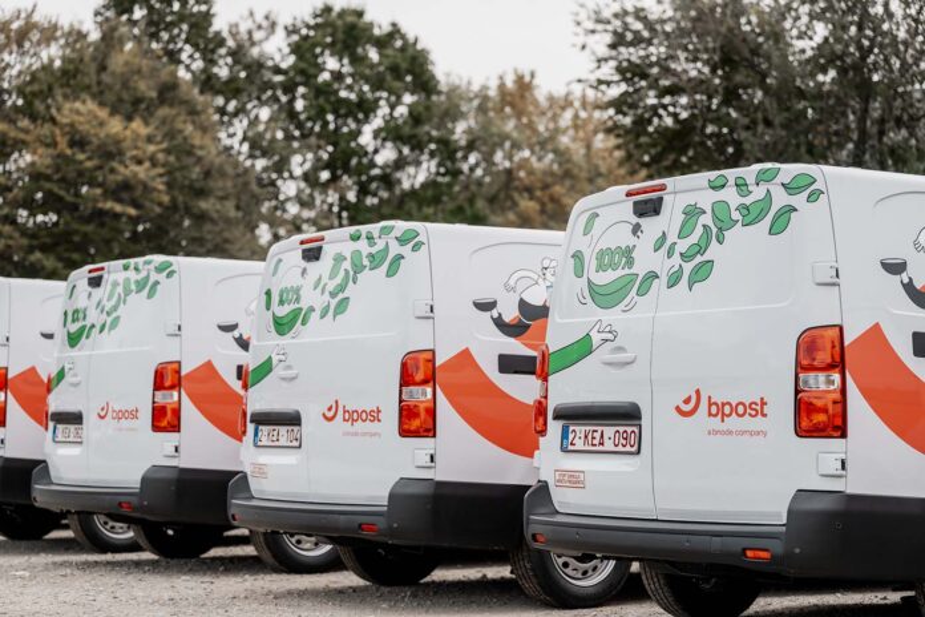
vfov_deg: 18.2
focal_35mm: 75
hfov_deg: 27.0
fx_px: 1927
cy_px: 308
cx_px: 462
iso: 200
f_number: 2.8
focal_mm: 75
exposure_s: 1/1600
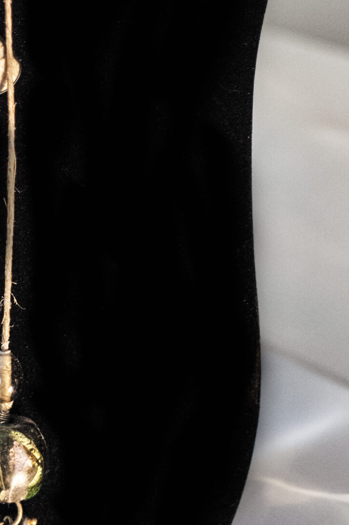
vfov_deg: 11.6
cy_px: 244
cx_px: 23
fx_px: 2582
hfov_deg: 7.7
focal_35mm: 177
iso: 1600
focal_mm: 50
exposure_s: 1/100
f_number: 2
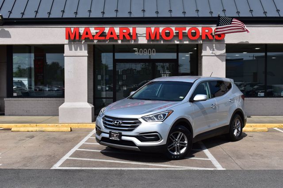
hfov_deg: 41.1
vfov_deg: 28.0
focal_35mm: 48
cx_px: 142
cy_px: 94
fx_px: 377
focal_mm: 32
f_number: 11
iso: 200
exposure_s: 1/500
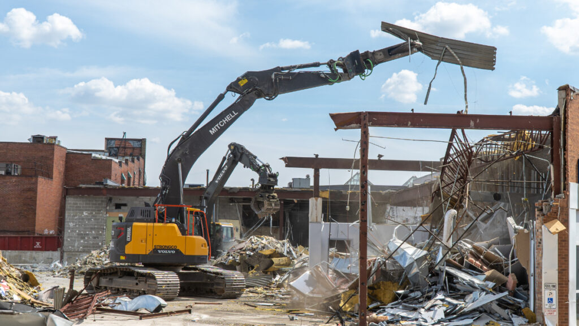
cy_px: 163
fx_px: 784
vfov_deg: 23.5
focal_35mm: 51
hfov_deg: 40.5
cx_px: 290
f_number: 7.1
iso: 200
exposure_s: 1/400
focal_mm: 32
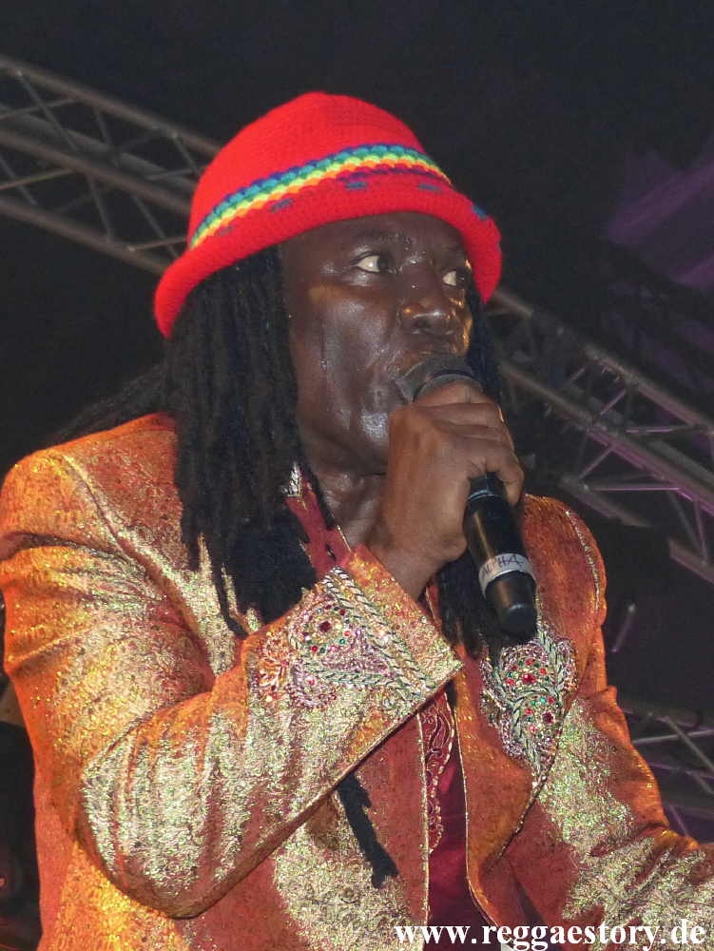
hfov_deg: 26.1
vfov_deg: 34.3
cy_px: 476
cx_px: 357
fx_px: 1539
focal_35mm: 56
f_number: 2.8
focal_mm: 10.1
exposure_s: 1/60
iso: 400
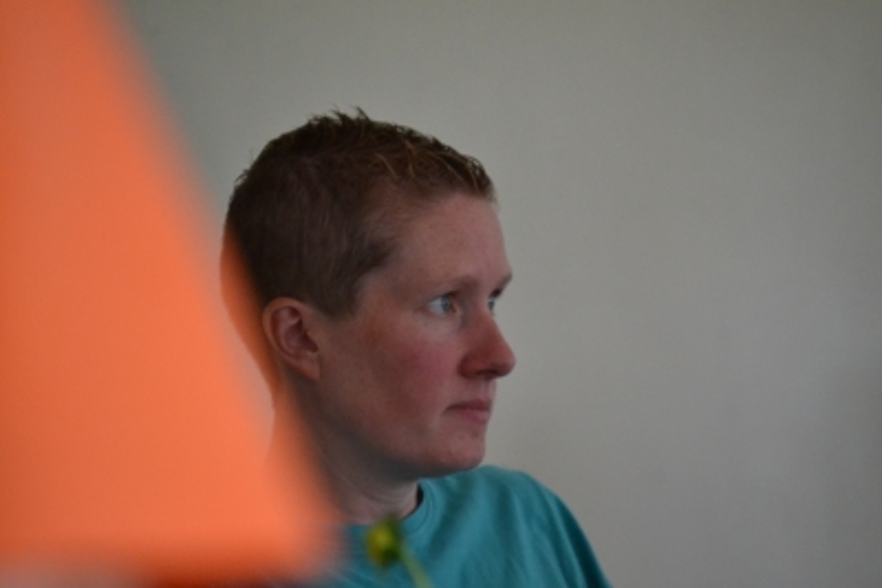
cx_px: 441
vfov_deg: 4.6
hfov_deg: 6.9
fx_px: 7352
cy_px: 294
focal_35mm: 300
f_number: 5.6
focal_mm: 200
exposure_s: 1/200
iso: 3200
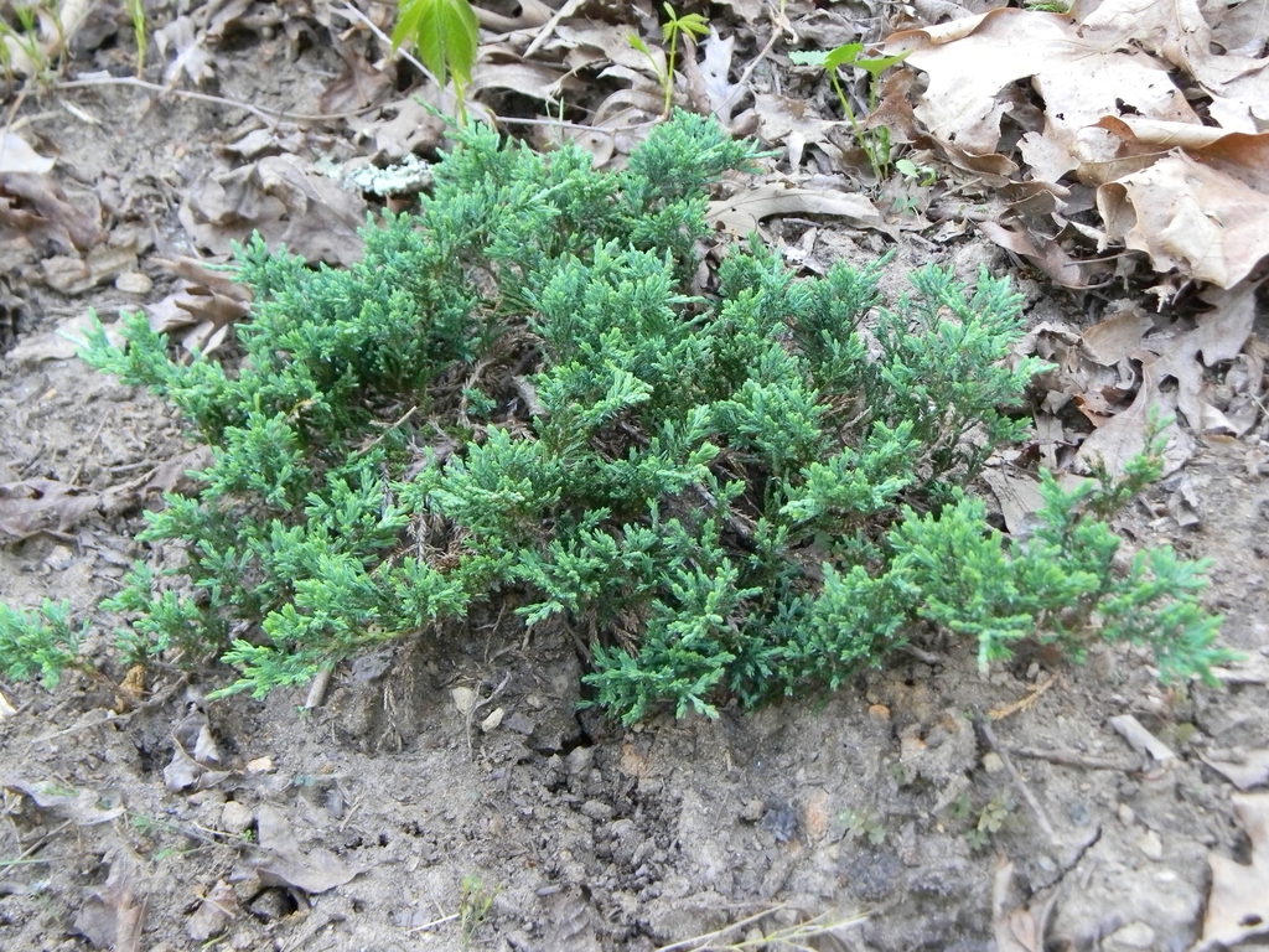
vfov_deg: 30.9
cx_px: 634
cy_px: 476
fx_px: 1723
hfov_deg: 40.4
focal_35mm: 47
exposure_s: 1/33
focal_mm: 8.6
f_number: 3.9
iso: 400
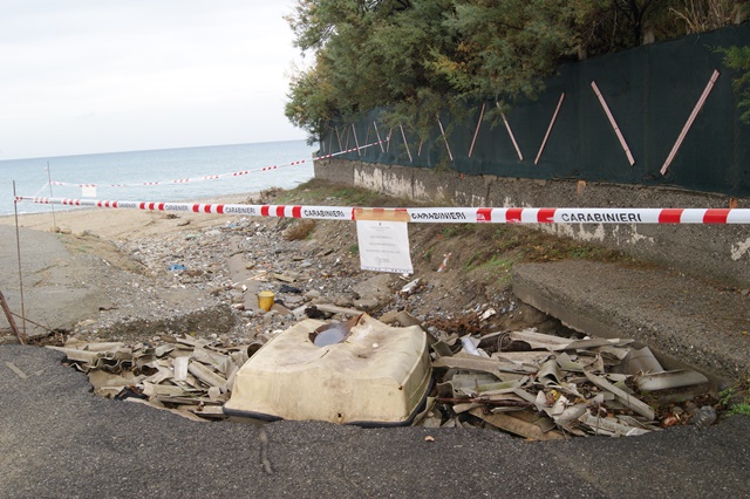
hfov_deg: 53.2
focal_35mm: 36
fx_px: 750
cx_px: 375
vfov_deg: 36.8
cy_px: 250
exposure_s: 1/80
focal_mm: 24
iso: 100
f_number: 7.1
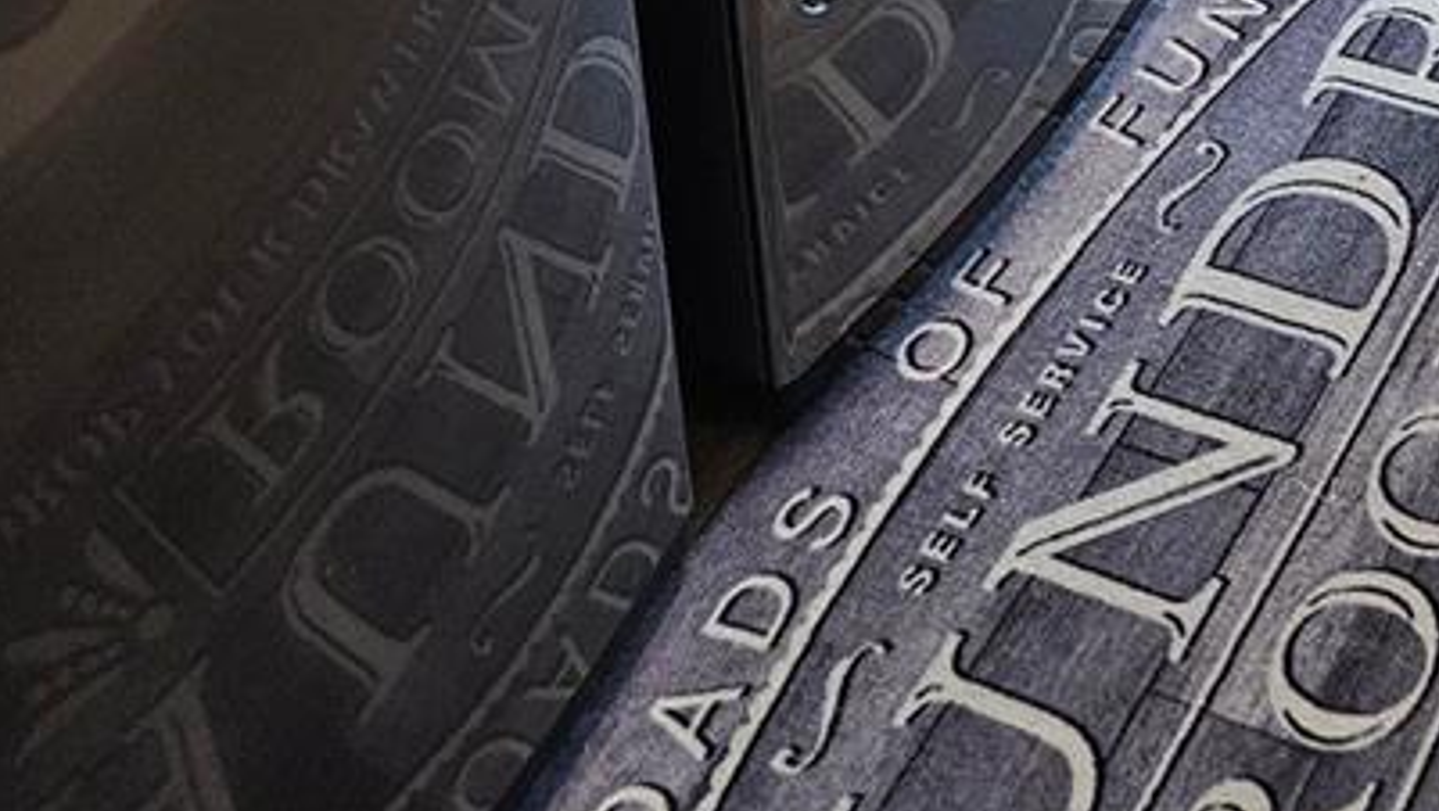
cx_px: 1252
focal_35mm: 75
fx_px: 2863
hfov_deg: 27.4
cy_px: -1023
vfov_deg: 13.0
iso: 640
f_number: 1.8
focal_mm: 5.4
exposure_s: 1/120
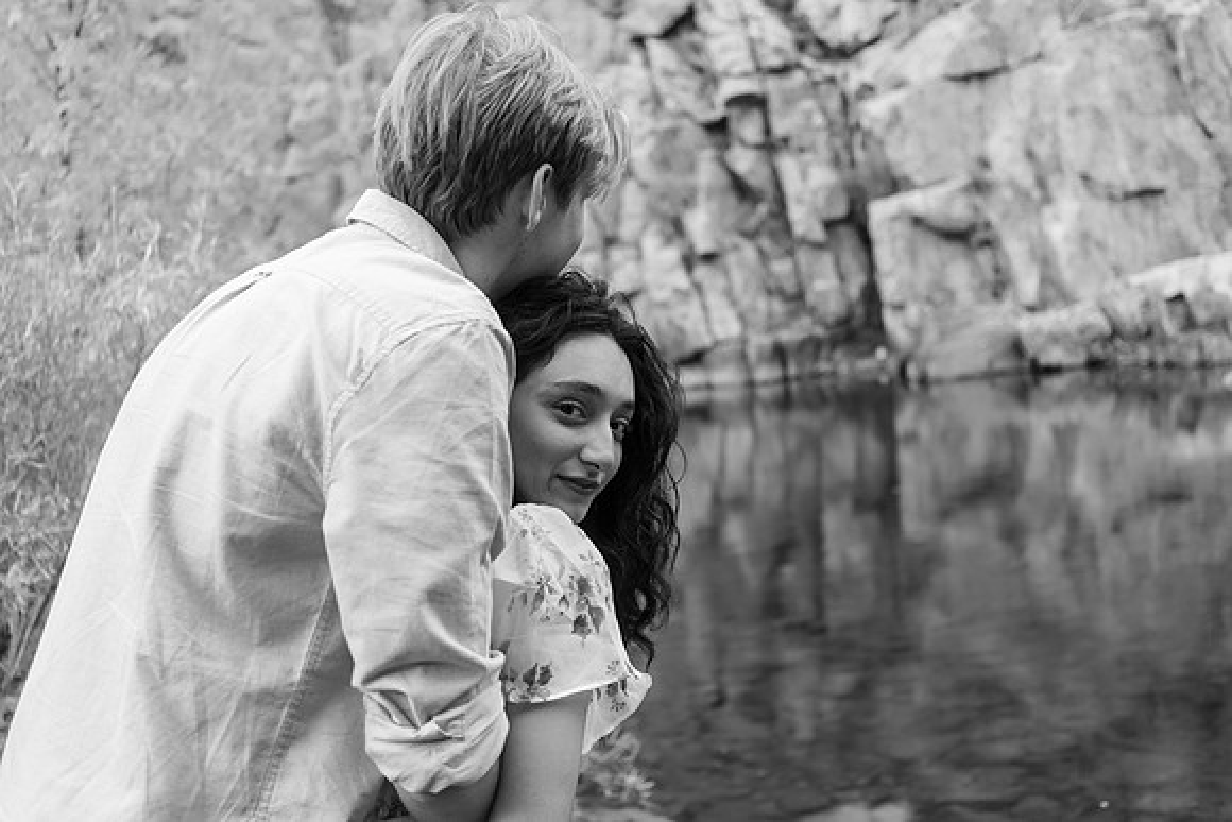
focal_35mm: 35
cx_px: 616
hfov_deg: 54.4
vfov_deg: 37.9
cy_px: 411
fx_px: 1198
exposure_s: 1/250
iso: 800
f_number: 3.2
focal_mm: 35
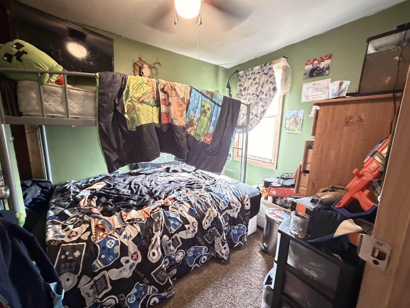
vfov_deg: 85.7
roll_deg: -1.4
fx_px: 166
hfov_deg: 102.1
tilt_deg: -9.3
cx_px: 205
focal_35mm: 14
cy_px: 154
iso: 1600
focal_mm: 2.22
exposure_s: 1/30
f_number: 2.2
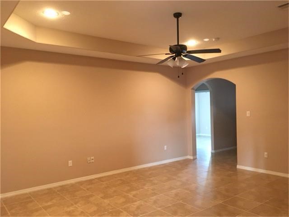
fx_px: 242
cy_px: 108
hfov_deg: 61.7
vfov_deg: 48.2
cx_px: 144
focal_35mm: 29
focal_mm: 4.15
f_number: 2.2
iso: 250
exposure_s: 1/15
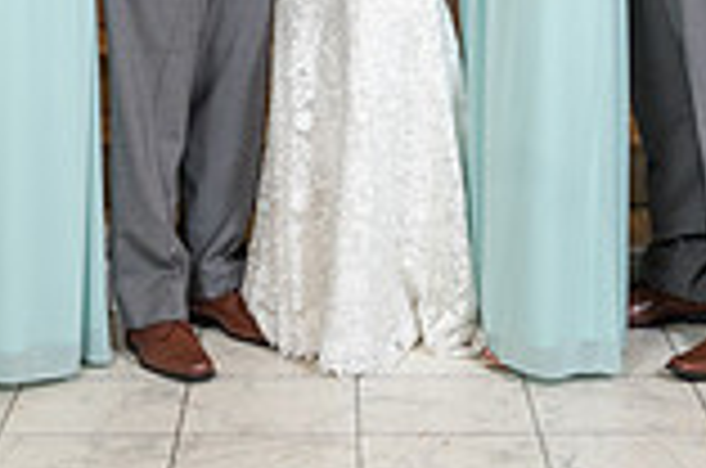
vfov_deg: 12.4
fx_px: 2035
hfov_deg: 19.7
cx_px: 327
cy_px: -262
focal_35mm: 104
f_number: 6.3
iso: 2000
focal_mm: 27
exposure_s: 1/200
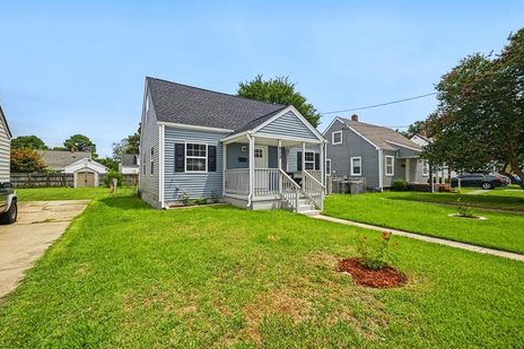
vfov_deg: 79.0
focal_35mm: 15
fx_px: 212
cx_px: 260
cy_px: 179
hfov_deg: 102.2
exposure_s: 1/400
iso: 250
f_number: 8
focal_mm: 9
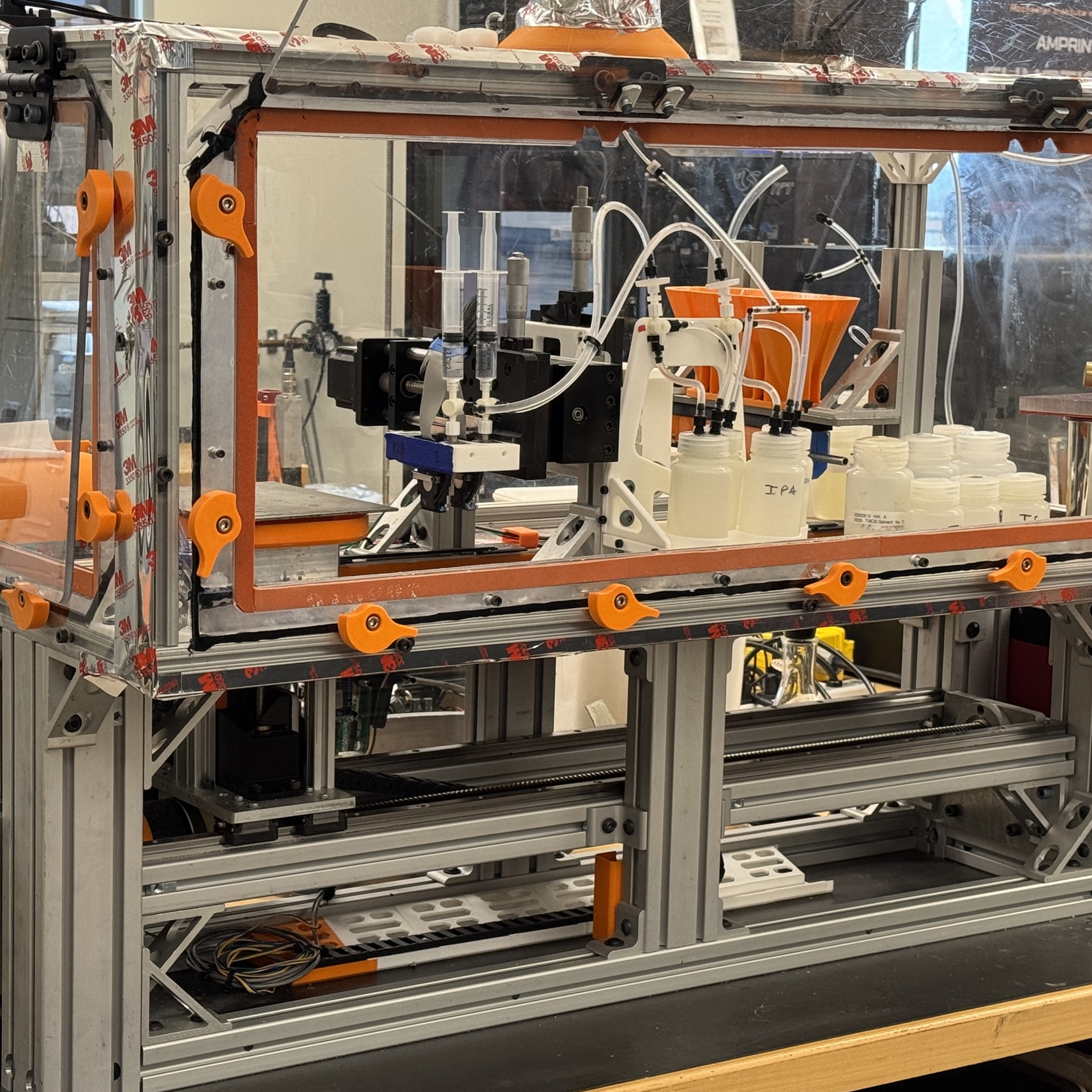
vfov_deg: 24.7
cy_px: 560
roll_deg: -1.6
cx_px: 531
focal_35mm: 70
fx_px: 2498
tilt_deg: -9.1
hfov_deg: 24.7
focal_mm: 6.76
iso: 160
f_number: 1.78
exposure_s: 1/60
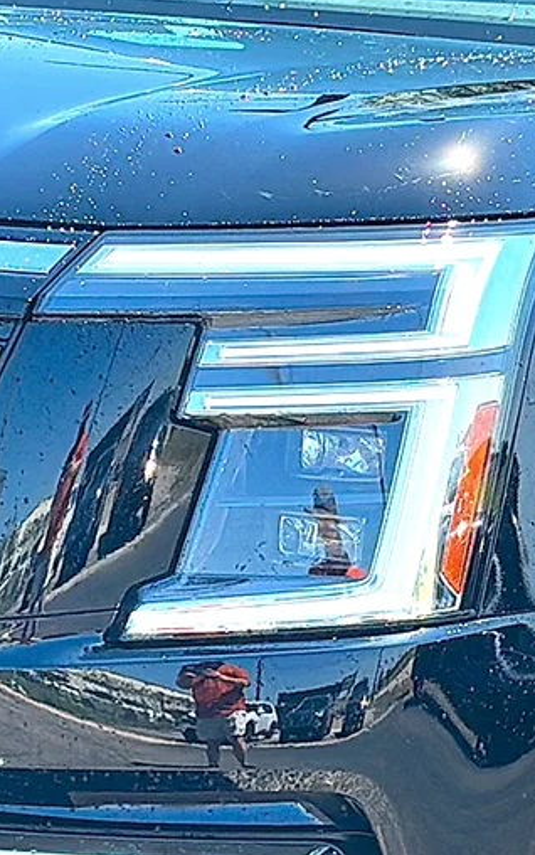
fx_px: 3402
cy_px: 423
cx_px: 236
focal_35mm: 146
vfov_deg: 14.3
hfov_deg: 9.0
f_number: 1.78
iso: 100
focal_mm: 6.86
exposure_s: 1/1727
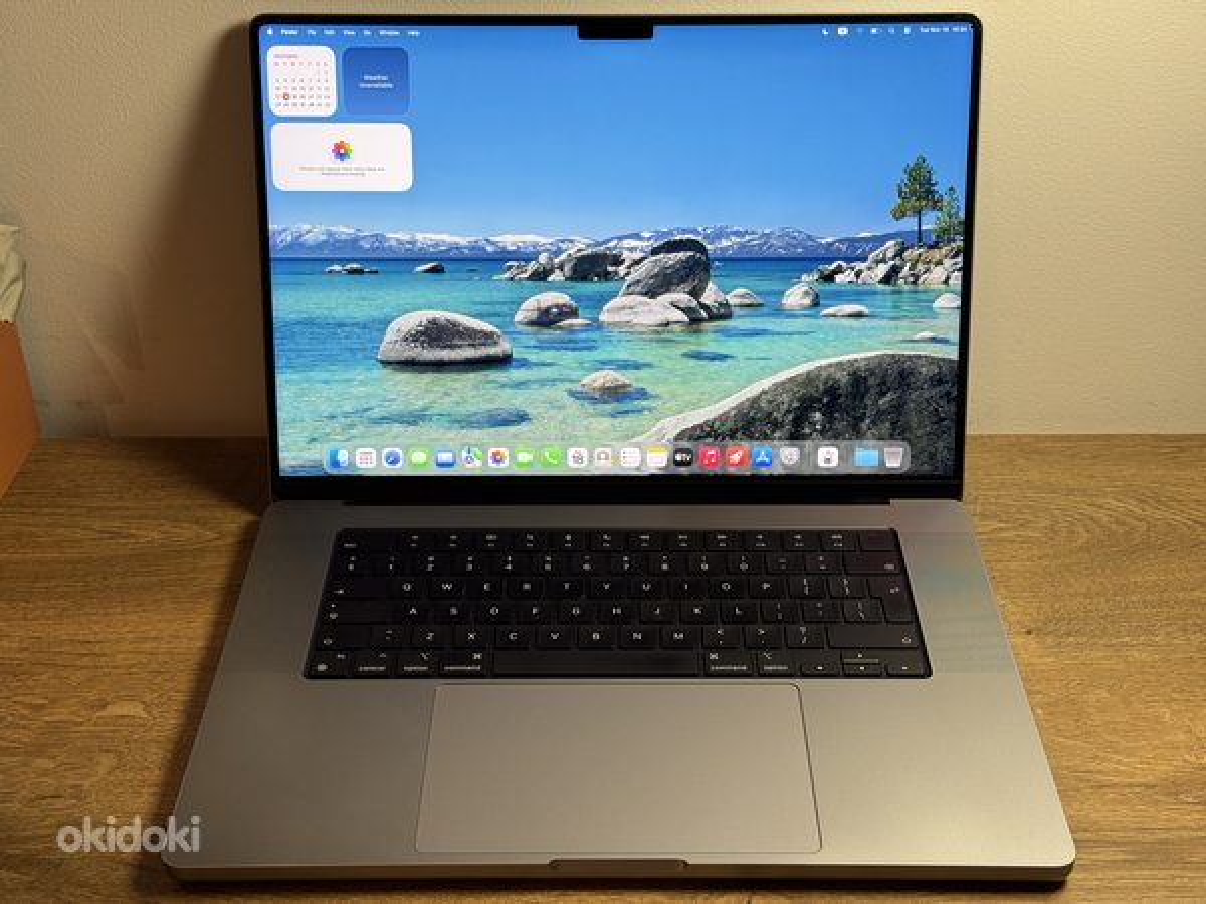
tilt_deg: -33.4
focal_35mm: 48
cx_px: 603
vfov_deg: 30.3
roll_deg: +1.0
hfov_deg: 39.7
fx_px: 1672
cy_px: 452
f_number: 1.78
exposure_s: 1/50
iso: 64
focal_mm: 6.76
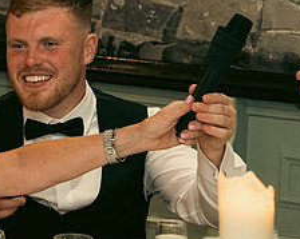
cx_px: -56
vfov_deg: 6.1
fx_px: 2263
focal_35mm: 255
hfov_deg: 7.5
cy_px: 129
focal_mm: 70
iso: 2500
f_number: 3.5
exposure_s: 1/160
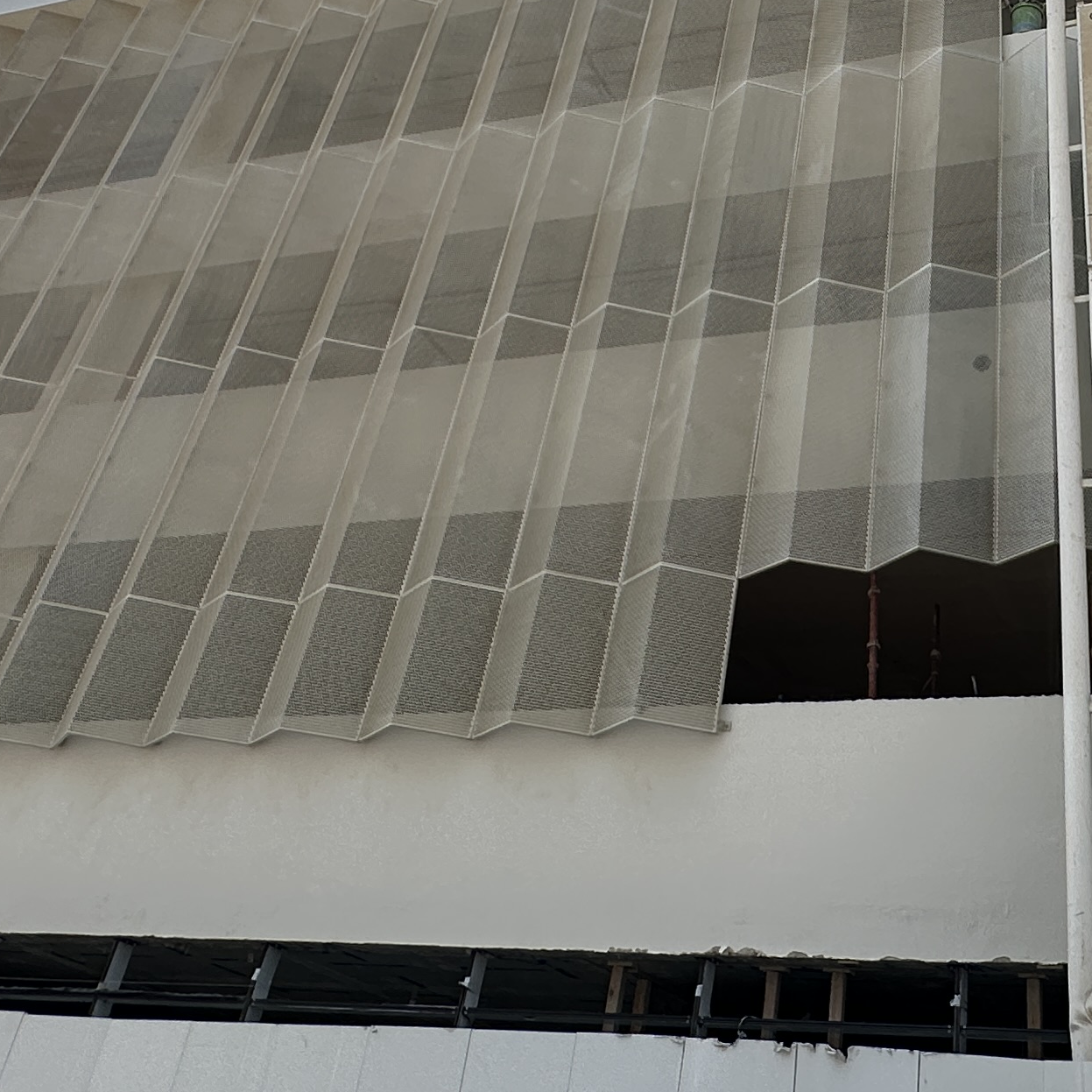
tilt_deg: +41.5
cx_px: 849
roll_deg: -6.6
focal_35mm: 40
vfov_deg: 38.6
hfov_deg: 40.4
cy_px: 82
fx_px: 1428
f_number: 2.2
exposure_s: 1/1618
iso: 50
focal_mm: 2.22
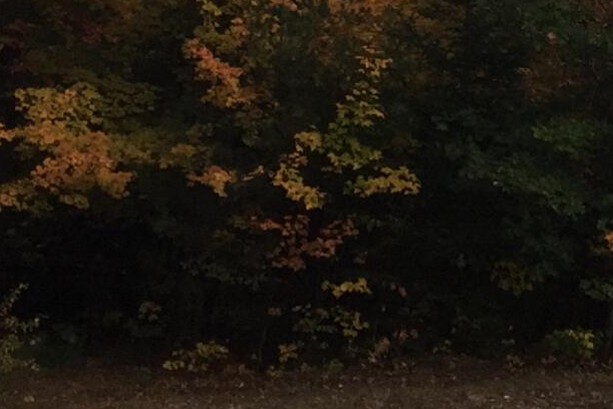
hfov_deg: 12.7
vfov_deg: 9.0
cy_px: -273
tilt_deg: +12.5
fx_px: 2521
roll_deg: +0.4
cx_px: 1095
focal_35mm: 148
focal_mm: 4.15
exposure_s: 1/120
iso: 32
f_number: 2.2
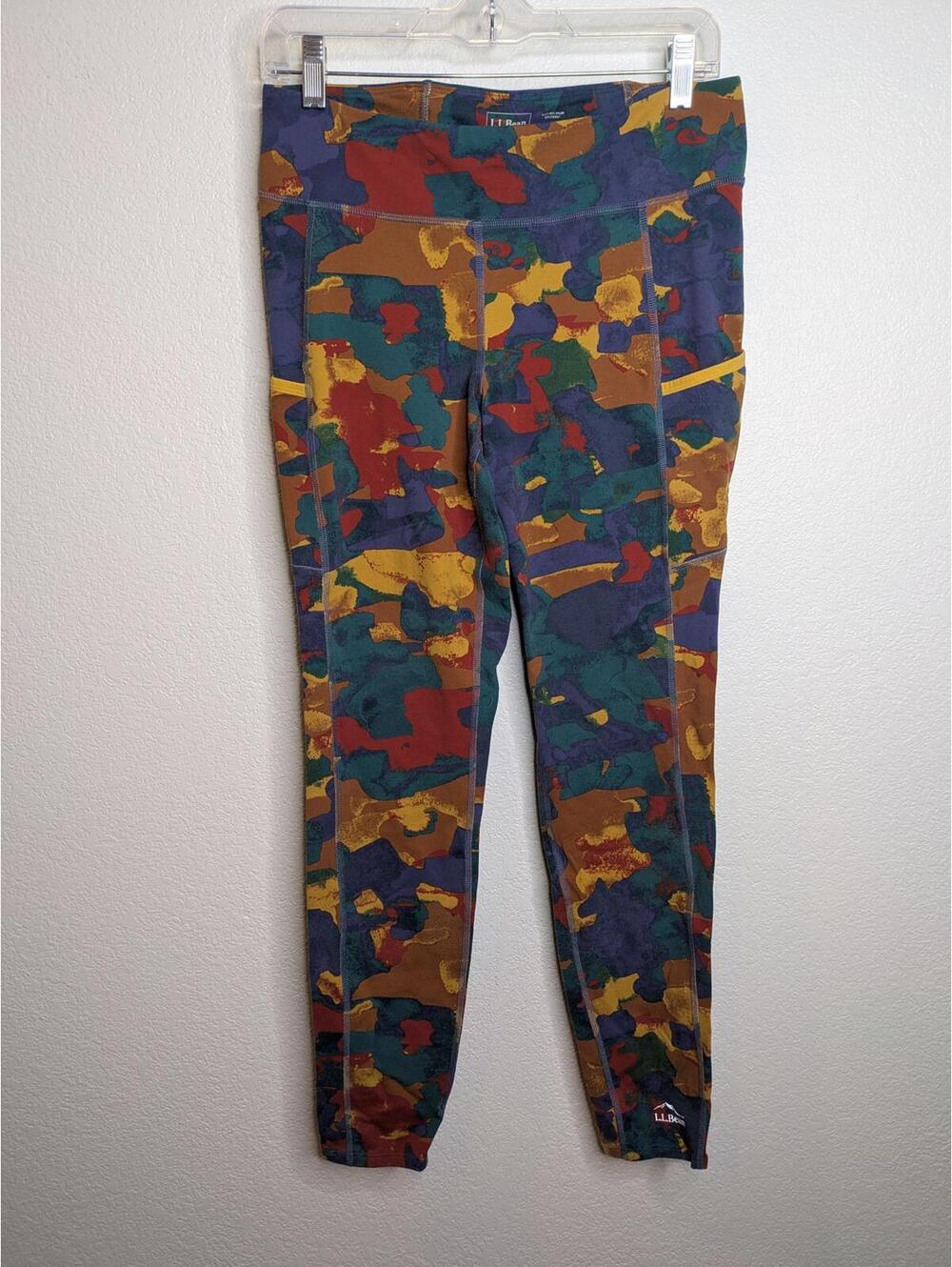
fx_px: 915
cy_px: 634
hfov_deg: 55.0
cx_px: 476
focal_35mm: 25
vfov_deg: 69.3
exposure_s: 1/60
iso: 66
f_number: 1.89
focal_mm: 5.43
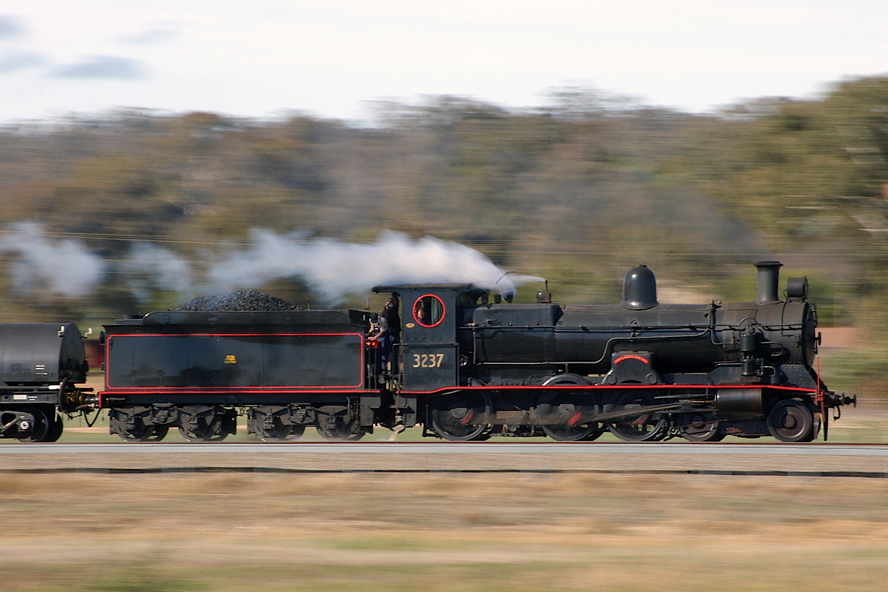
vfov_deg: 4.6
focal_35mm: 300
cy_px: 296
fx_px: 7399
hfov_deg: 6.9
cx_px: 444
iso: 200
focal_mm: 200
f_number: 32
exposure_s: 1/20
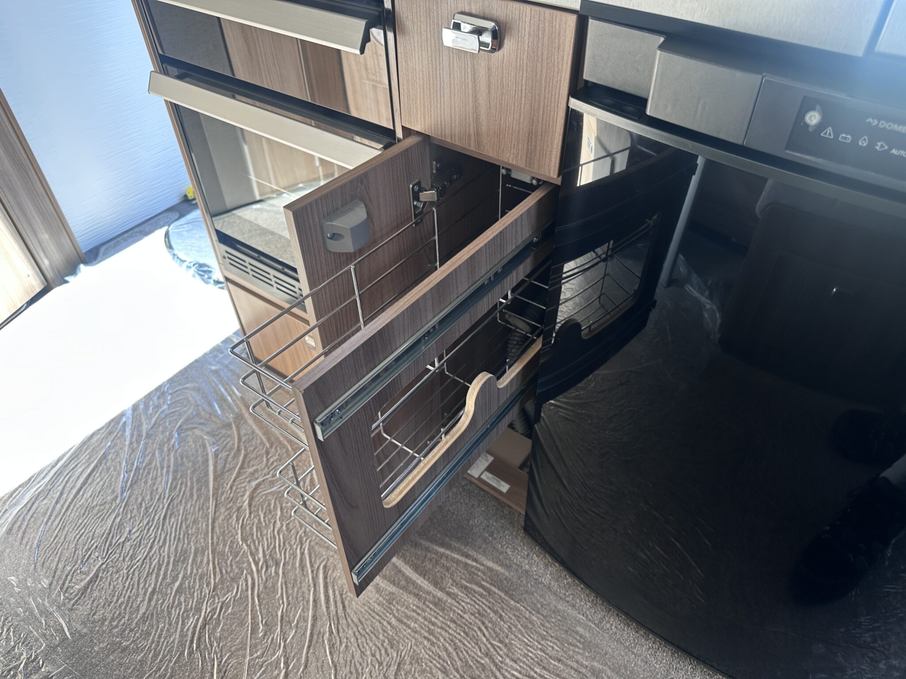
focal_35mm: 24
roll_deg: +2.3
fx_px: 628
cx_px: 453
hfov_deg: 71.6
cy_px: 340
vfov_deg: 56.8
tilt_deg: -41.1
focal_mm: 6.86
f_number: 1.78
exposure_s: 1/121
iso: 64
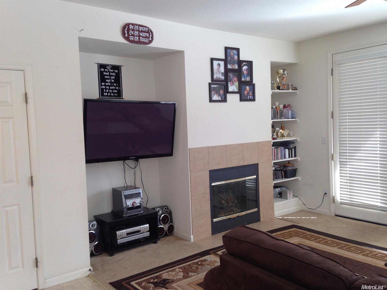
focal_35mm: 33
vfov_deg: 42.9
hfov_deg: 55.4
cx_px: 194
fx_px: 369
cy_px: 145
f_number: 2.4
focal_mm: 4.12
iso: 64
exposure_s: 1/60
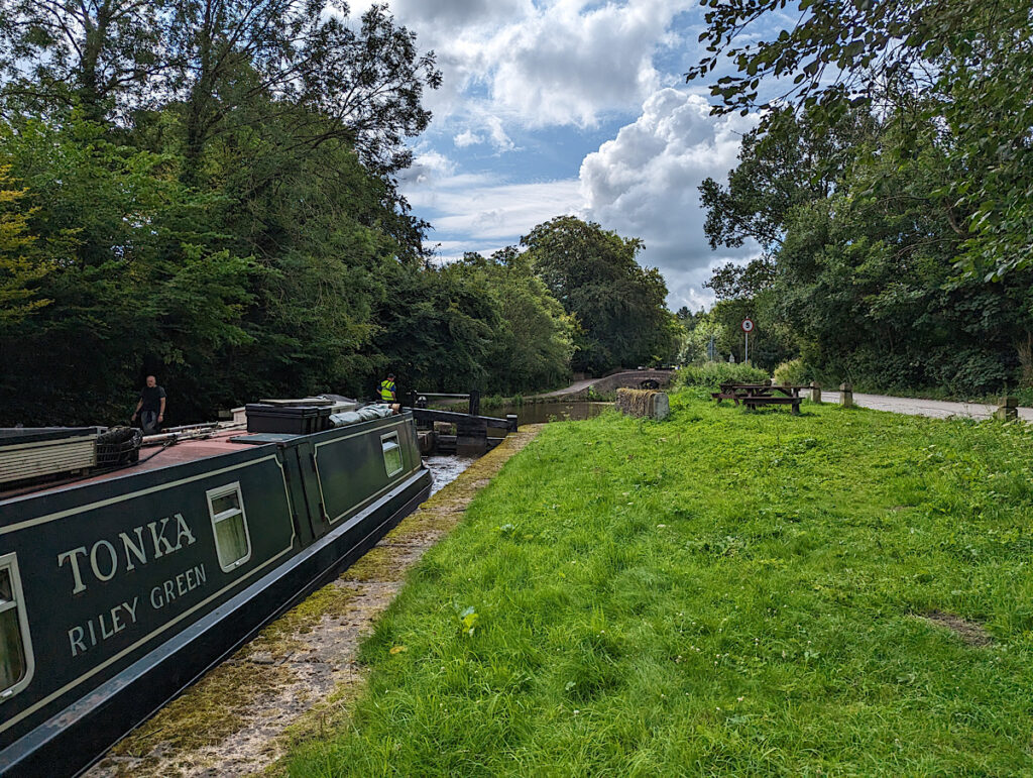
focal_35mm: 24
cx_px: 516
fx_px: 717
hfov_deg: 71.5
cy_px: 389
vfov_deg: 56.9
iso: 45
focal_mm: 6.81
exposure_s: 1/4348
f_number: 1.85
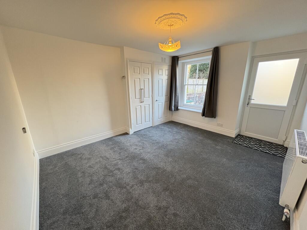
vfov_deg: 85.7
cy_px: 115
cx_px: 154
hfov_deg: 102.1
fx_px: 124
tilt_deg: -14.1
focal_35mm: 14
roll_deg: +1.1
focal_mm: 2.22
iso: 250
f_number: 2.2
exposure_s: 1/63
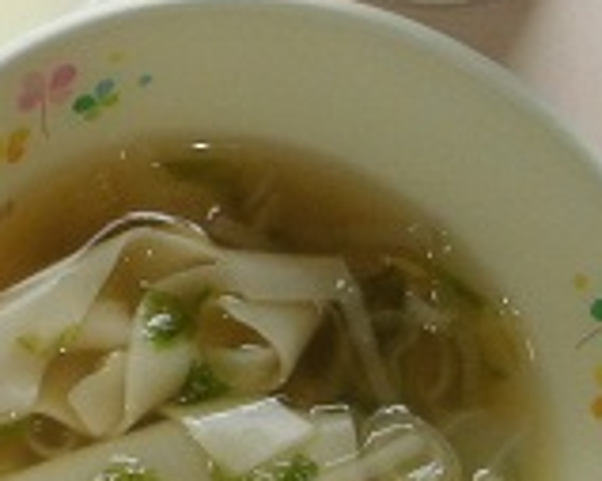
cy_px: 314
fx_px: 1887
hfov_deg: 16.6
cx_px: -273
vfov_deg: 14.5
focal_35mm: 106
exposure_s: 1/60
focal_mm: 4.9
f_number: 10.4
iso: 496
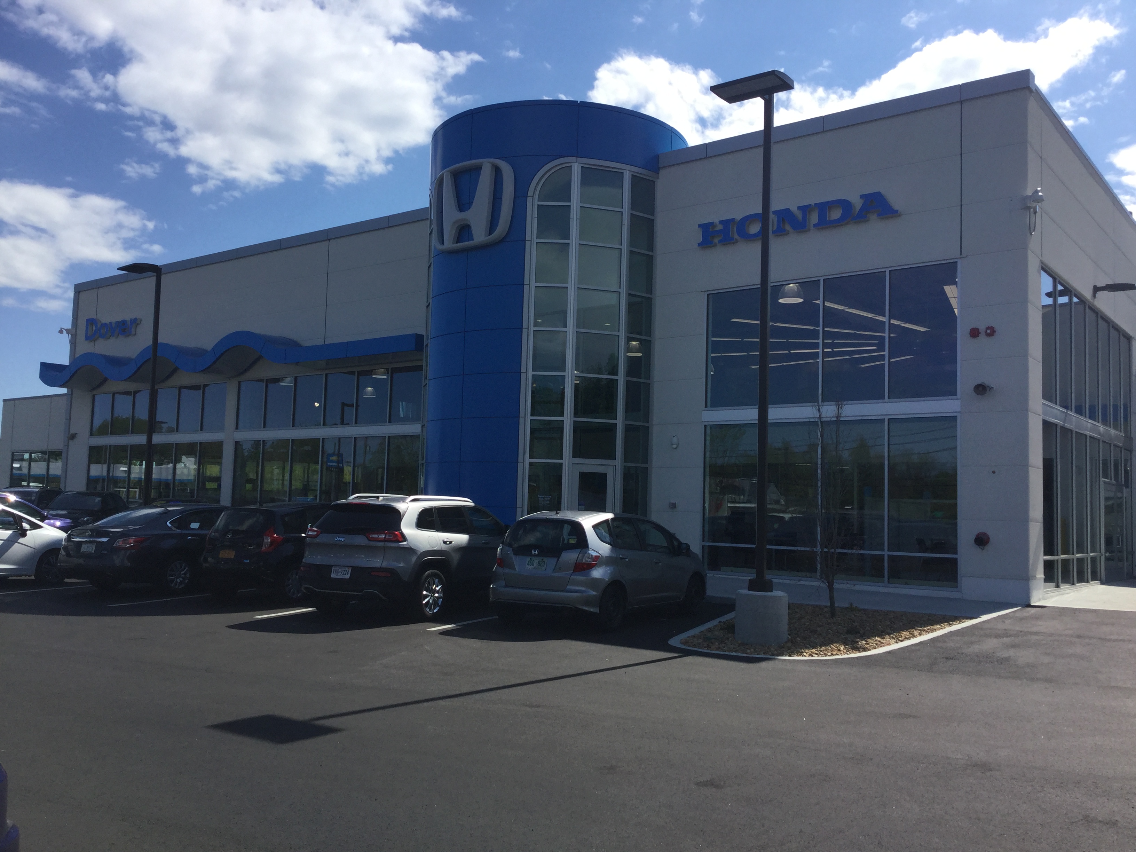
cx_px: 568
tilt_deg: +3.5
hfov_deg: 58.4
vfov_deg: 45.4
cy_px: 426
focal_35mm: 31
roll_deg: -0.8
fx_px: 1017
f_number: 2.4
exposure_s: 1/1538
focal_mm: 3.3
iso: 25
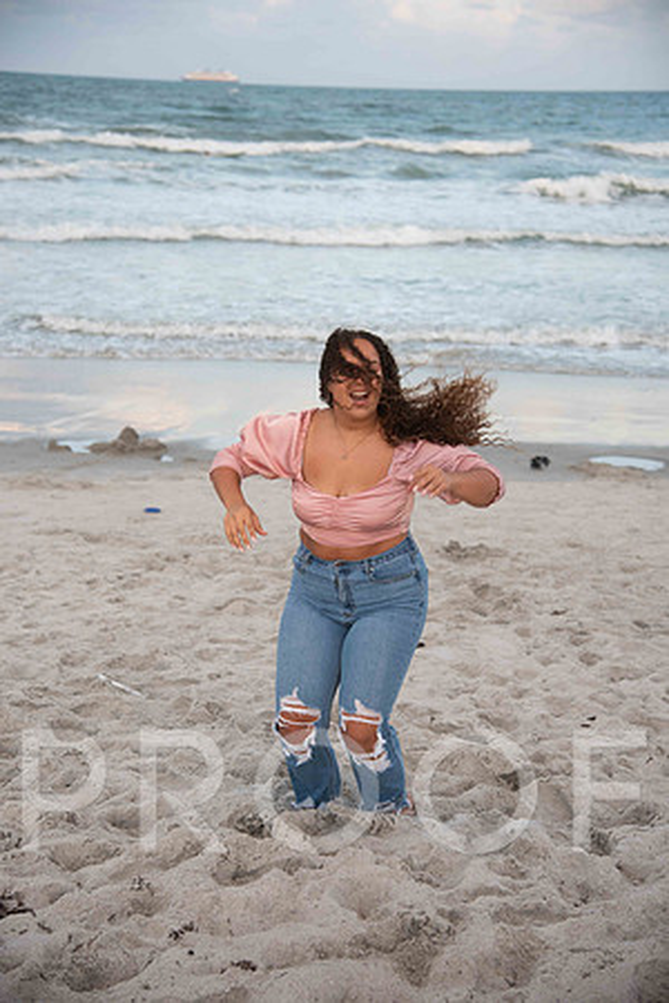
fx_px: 1617
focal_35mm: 58
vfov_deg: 34.5
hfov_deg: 23.4
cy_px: 502
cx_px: 334
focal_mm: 58
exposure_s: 1/500
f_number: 4
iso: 640
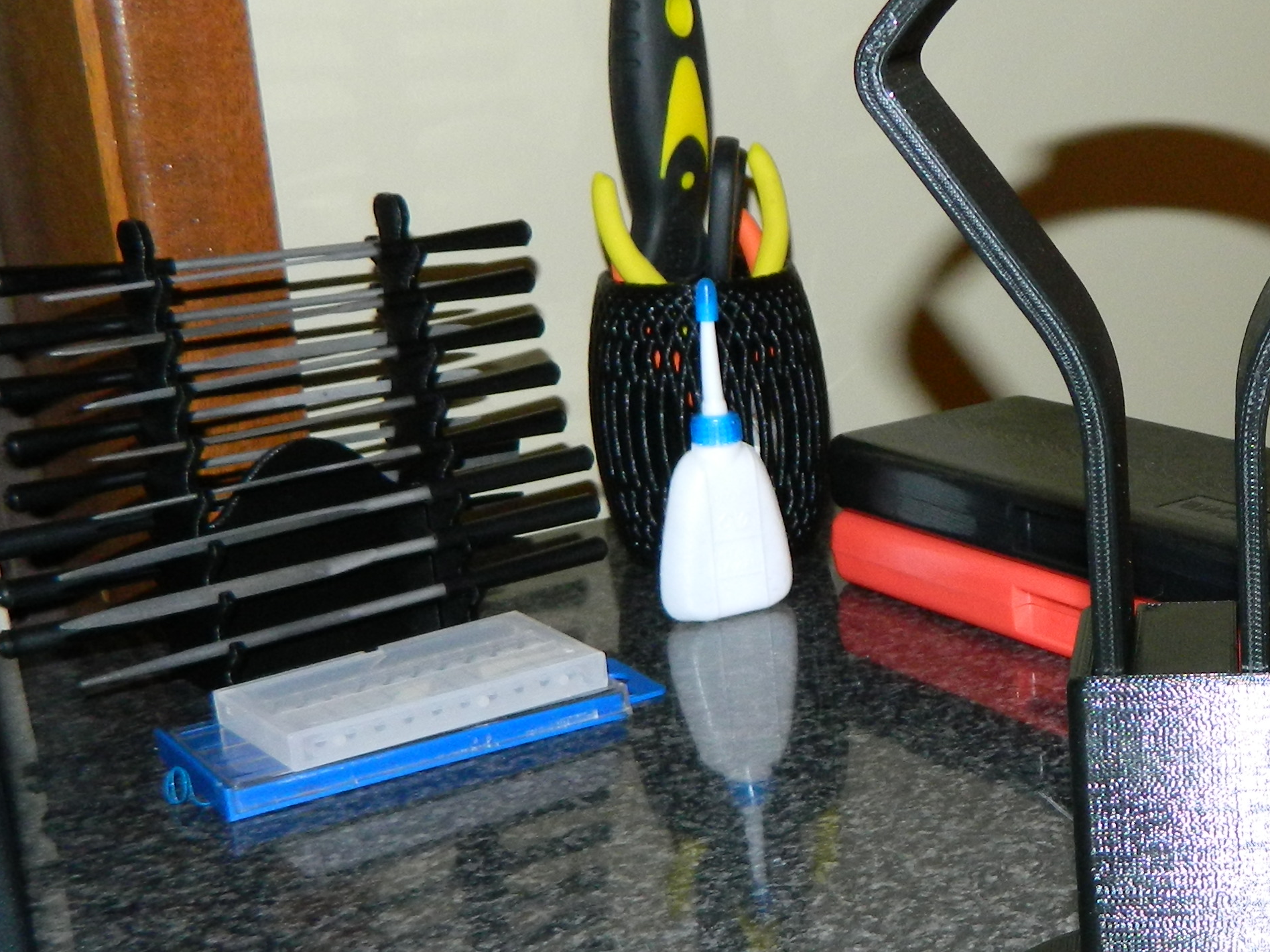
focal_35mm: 57
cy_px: 575
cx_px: 1251
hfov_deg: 31.4
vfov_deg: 25.6
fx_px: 2091
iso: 200
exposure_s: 1/30
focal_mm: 4.5
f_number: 3.1
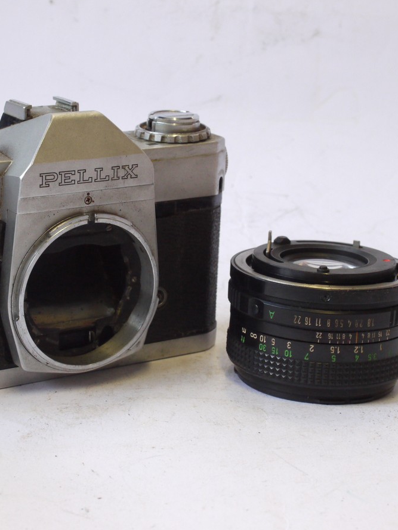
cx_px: 128
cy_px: 265
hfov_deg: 18.2
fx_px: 1241
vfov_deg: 24.1
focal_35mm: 81
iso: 800
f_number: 8
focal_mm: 30
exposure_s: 1/100
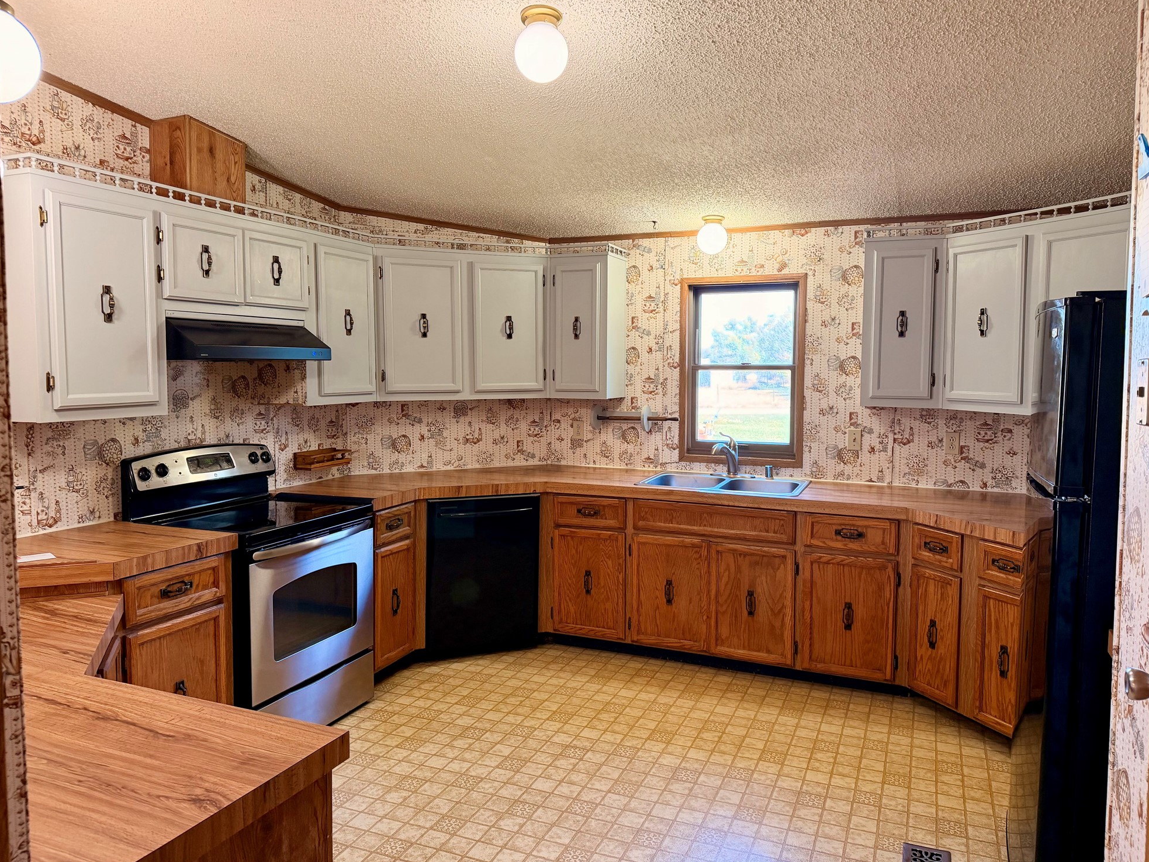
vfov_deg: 54.9
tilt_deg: -3.2
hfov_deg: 69.4
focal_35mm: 25
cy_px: 414
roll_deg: +0.8
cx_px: 585
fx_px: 830
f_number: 1.78
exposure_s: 1/60
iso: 250
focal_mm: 6.76
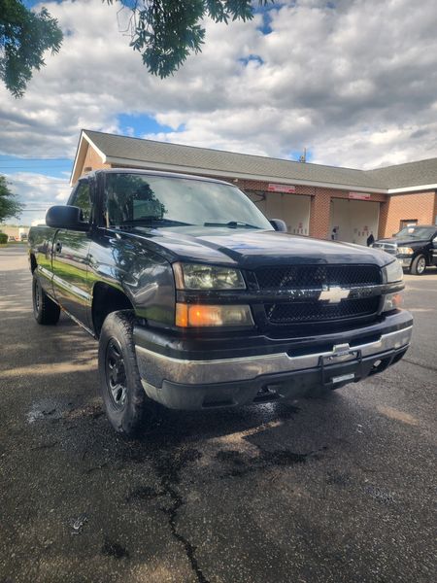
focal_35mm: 23
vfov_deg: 73.9
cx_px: 218
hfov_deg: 58.9
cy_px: 292
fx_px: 387
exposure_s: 1/263
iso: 12
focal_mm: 6.4
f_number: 1.8
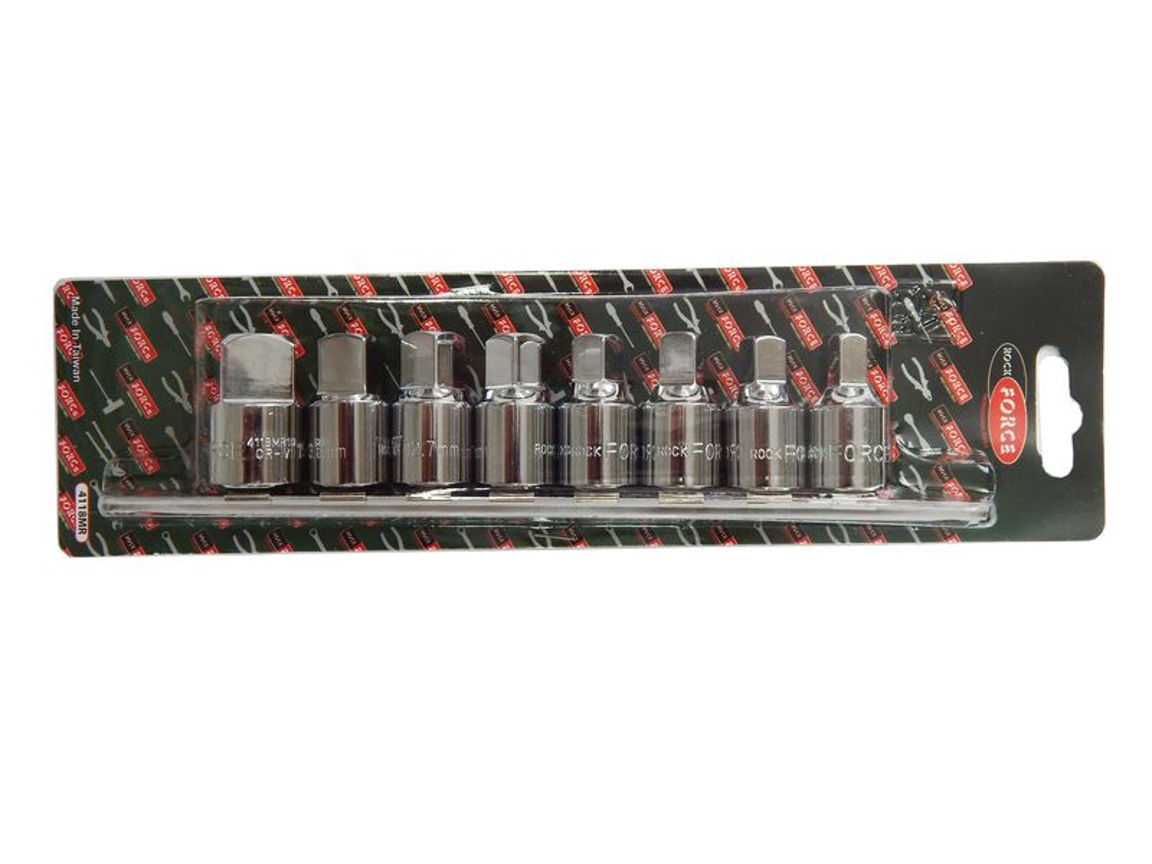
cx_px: 576
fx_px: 1265
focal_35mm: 38
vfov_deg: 37.7
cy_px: 432
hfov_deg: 49.0
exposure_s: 1/30
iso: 140
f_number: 3.4
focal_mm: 6.8
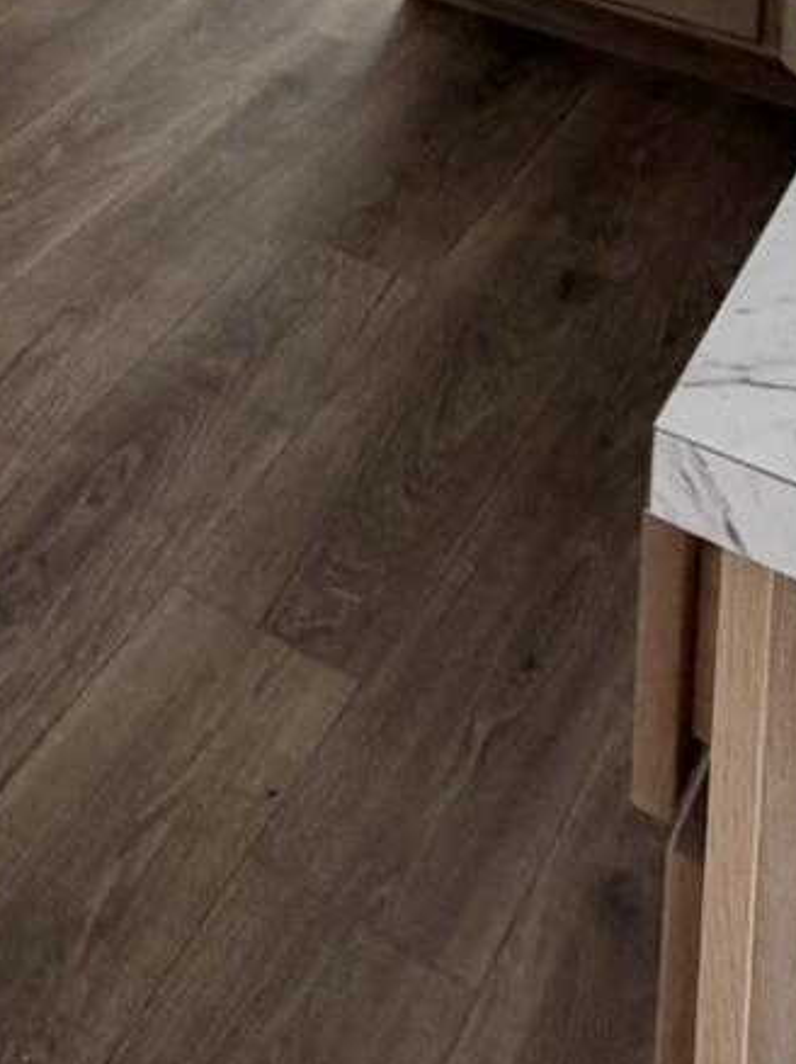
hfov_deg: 22.1
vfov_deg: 22.2
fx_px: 1964
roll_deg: -0.9
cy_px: -712
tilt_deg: -5.5
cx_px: 7
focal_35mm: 64
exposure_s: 1/134
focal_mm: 2.22
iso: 50
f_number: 2.2
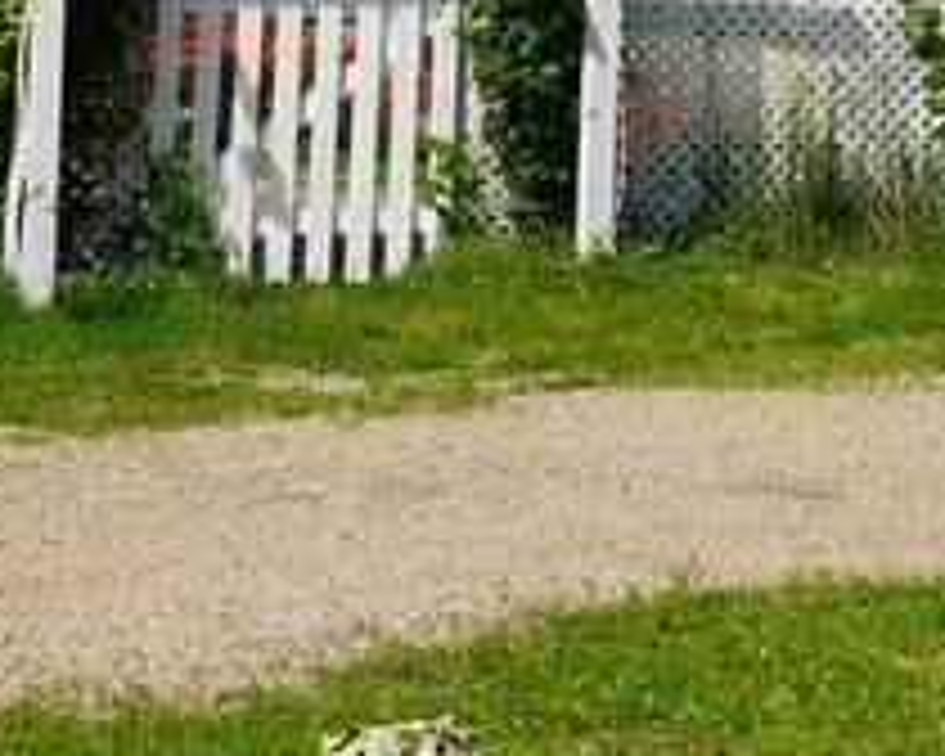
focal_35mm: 145
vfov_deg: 10.1
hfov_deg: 13.0
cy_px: -576
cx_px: 1102
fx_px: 4055
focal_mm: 20
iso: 100
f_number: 10
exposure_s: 1/160
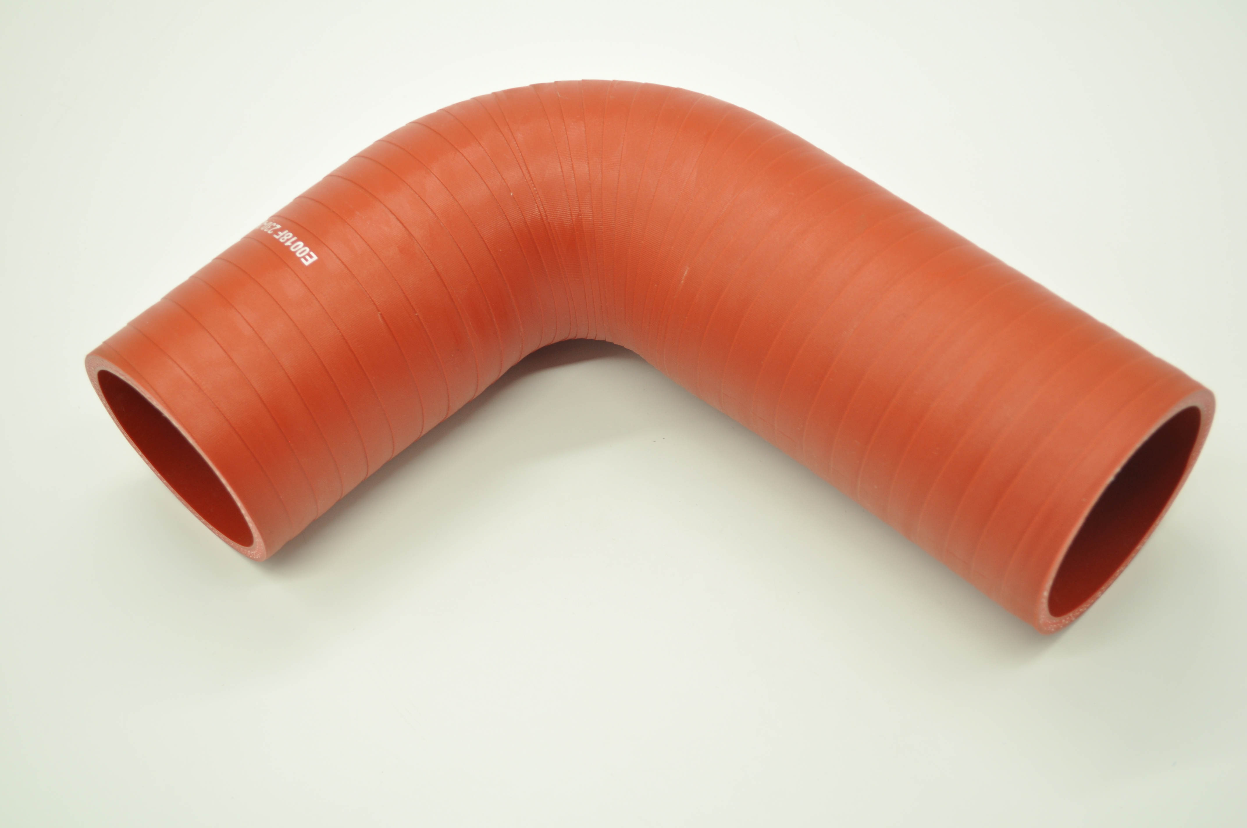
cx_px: 624
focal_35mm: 54
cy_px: 414
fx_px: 1868
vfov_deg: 25.0
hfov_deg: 36.9
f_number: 5
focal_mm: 36
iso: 320
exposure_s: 1/100
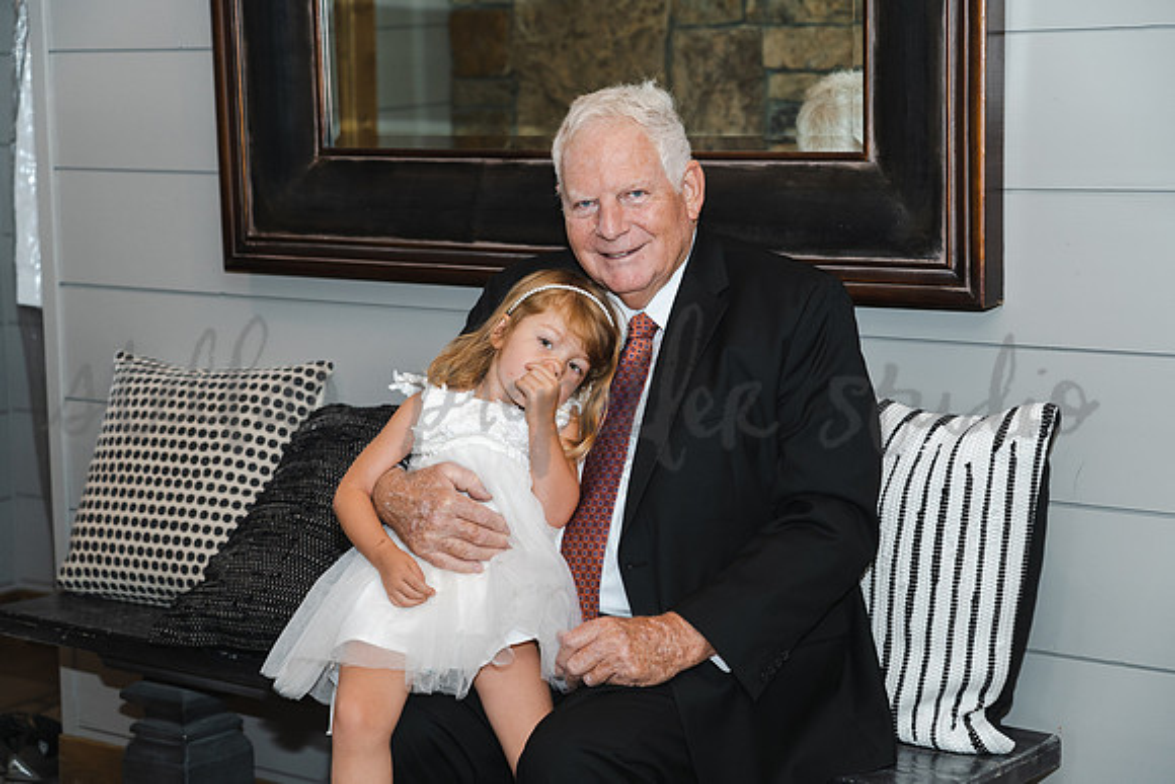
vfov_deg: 20.6
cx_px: 588
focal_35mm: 66
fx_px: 2155
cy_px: 392
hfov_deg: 30.5
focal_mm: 66
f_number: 4
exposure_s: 1/200
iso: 1000
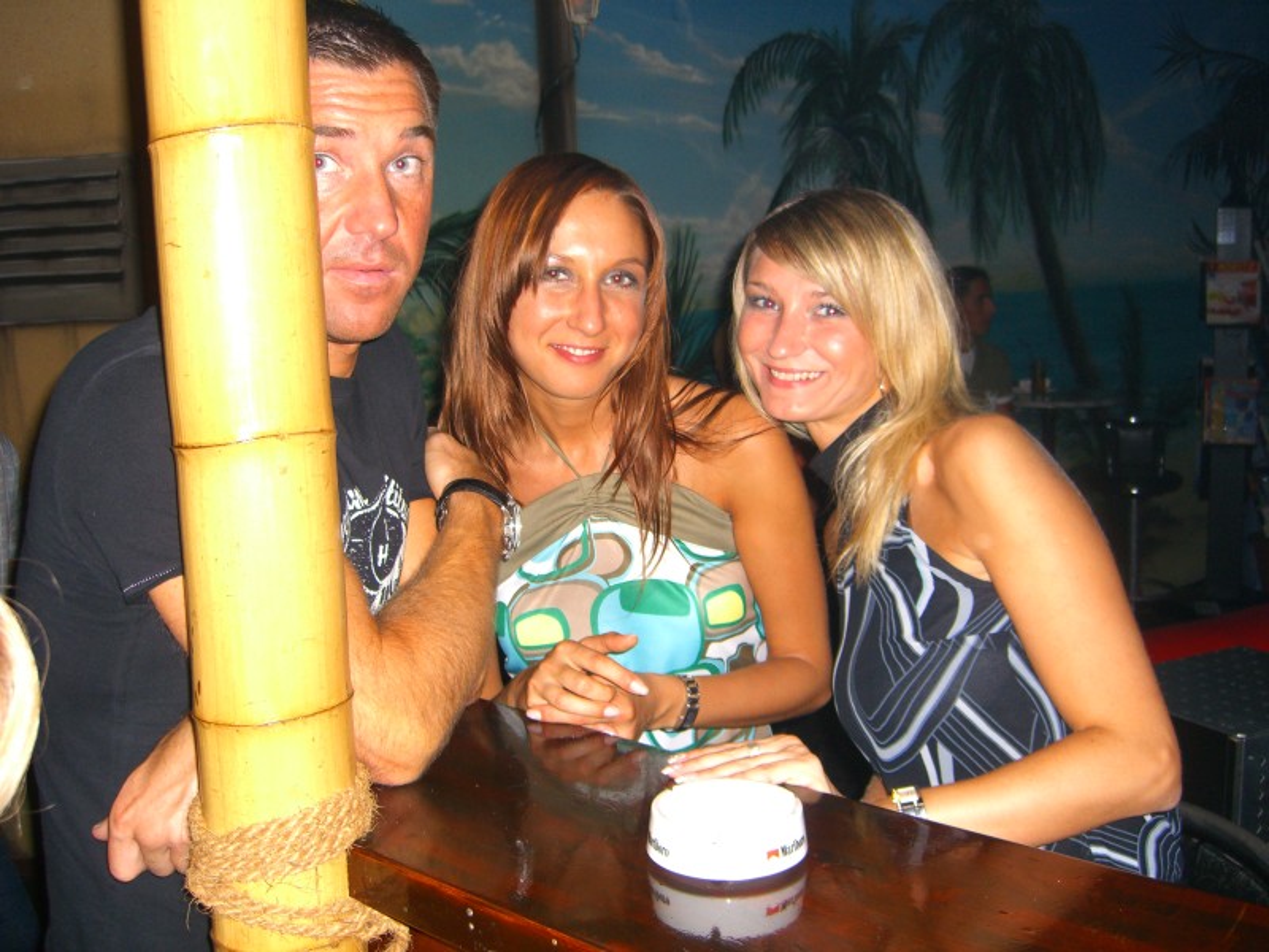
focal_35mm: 38
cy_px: 476
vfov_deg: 37.7
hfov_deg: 49.0
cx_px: 634
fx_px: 1393
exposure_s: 1/60
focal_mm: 7.9
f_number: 2.8
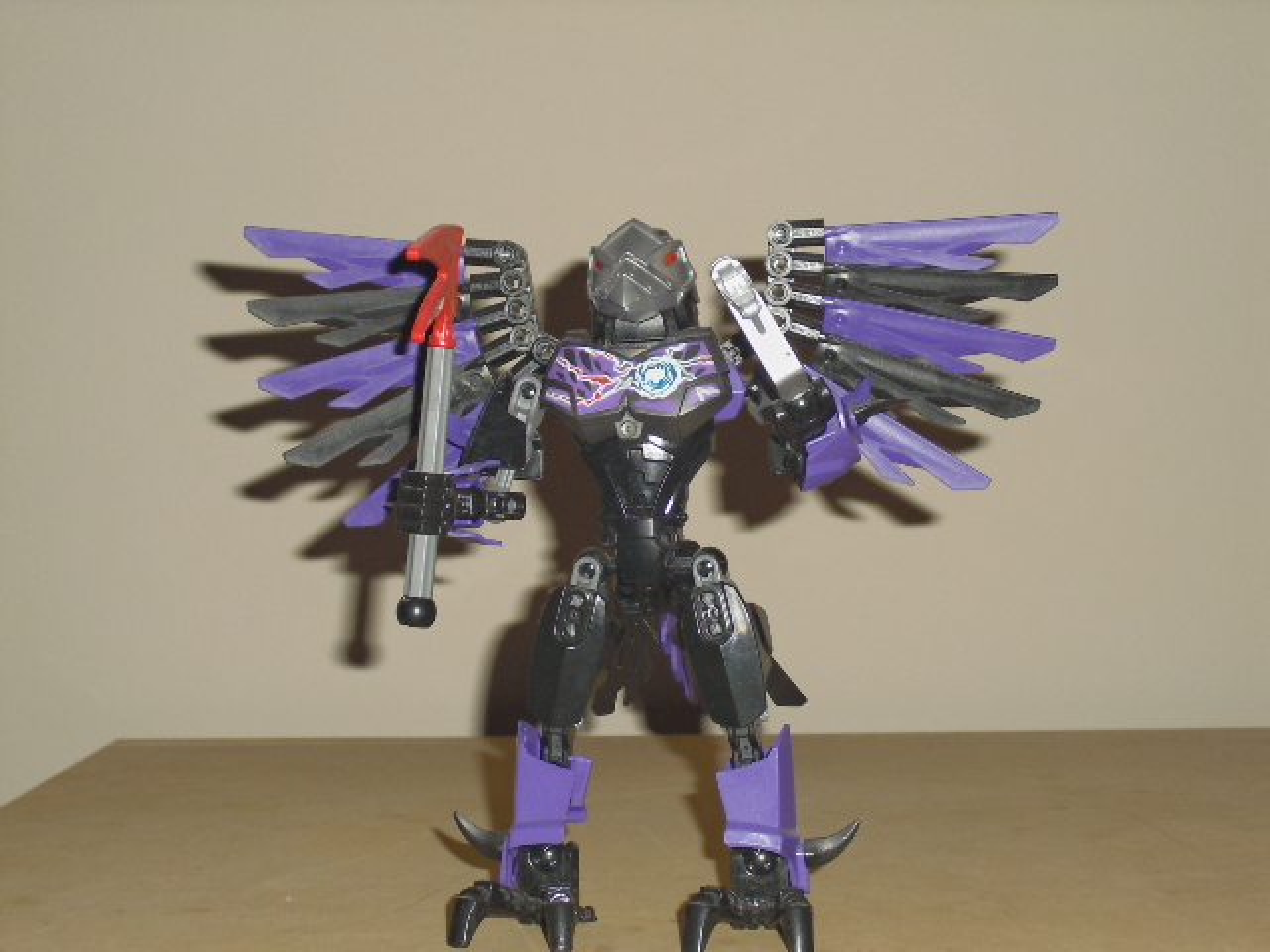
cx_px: 635
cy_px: 476
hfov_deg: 26.7
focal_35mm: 73
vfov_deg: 20.2
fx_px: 2678
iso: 200
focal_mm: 13.1
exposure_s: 1/60
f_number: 4.6
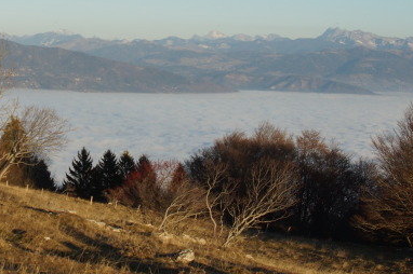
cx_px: 94
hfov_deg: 22.9
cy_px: 78
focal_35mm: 88
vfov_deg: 15.5
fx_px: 1009
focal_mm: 28
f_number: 5.6
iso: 200
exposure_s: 1/1000
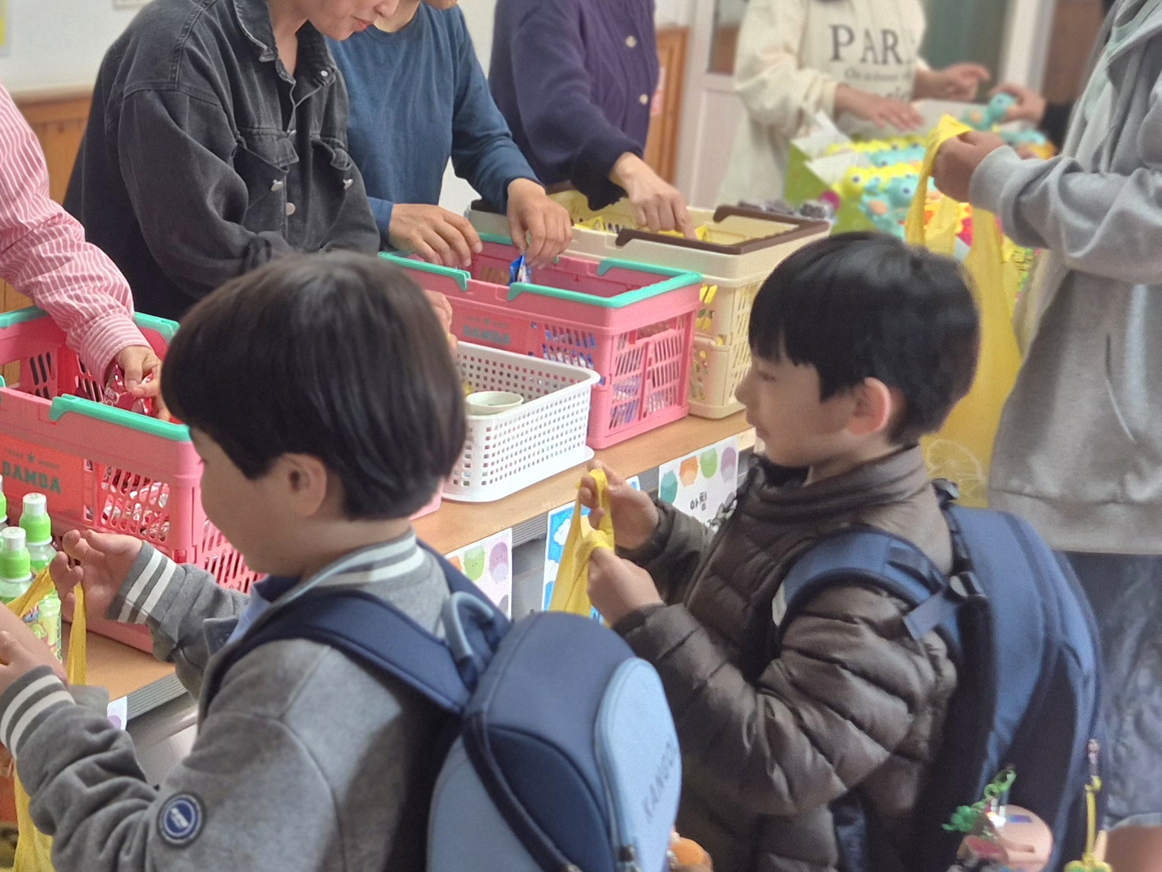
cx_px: 85
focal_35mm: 57
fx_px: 1914
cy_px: 338
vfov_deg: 25.6
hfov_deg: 31.9
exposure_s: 1/120
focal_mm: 5.4
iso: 80
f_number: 1.8
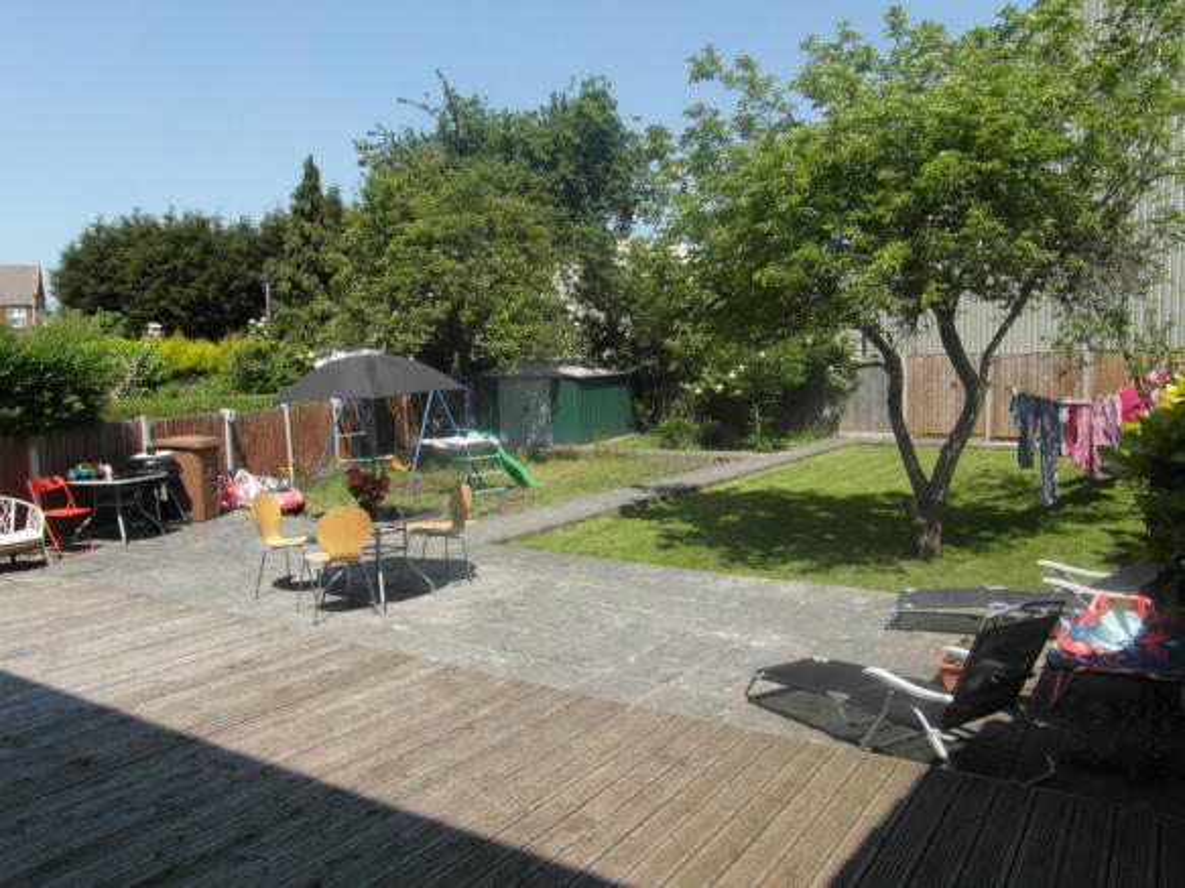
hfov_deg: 71.6
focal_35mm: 24
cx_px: 592
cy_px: 444
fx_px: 821
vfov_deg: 56.8
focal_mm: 4
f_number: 5.2
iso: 80
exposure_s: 1/250
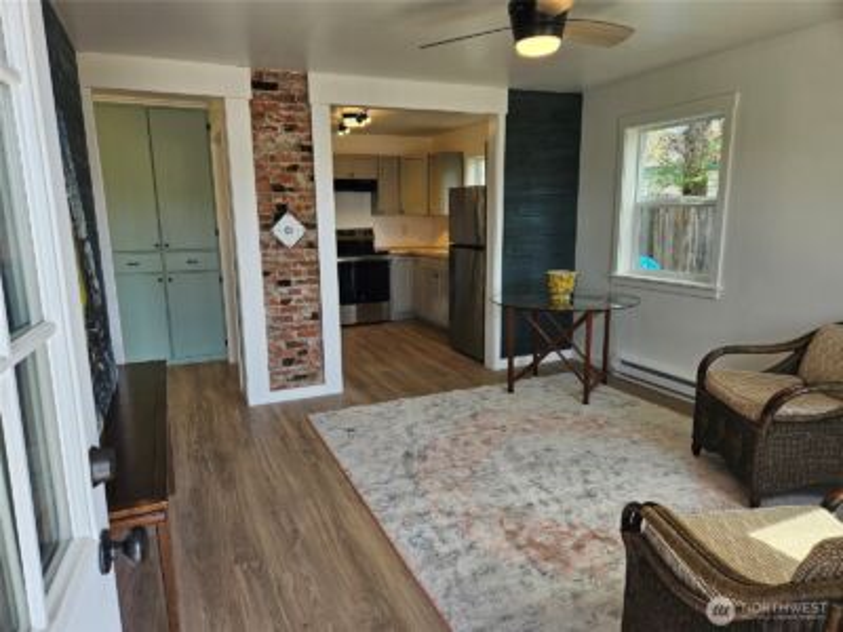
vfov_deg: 58.9
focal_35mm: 23
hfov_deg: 73.9
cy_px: 316
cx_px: 422
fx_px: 560
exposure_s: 1/207
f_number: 1.8
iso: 64
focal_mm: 5.4
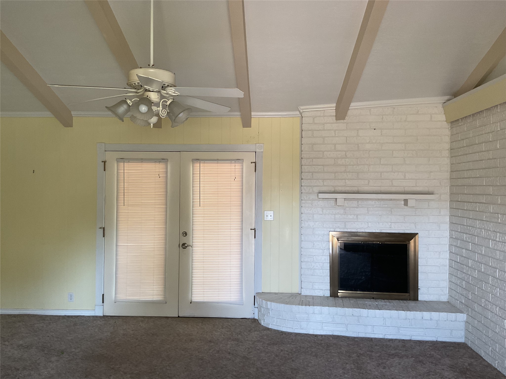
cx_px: 253
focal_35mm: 29
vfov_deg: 48.2
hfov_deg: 61.7
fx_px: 424
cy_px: 190
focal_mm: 3
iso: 80
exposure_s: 1/60
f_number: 1.8
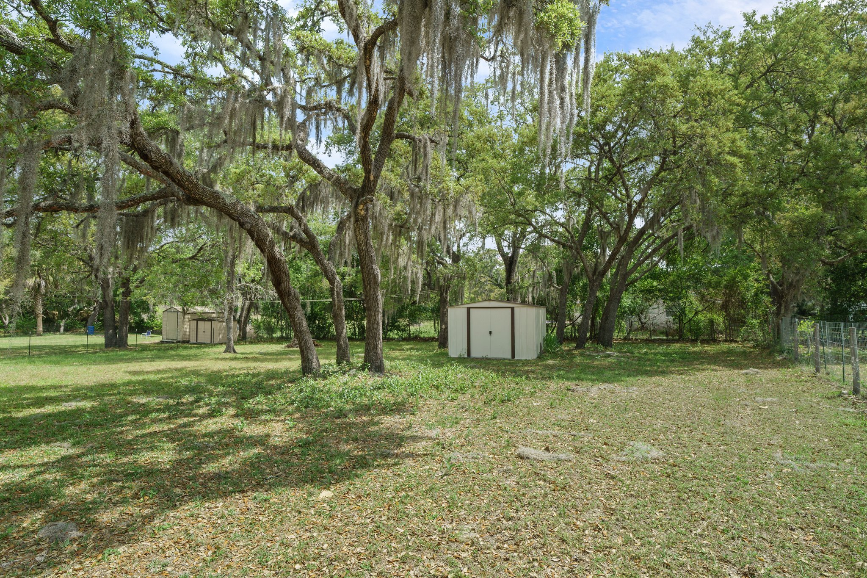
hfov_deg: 90.0
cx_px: 434
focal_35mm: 18
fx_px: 433
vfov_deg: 67.4
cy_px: 289
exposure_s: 1/60
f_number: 8
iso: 320
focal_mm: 12
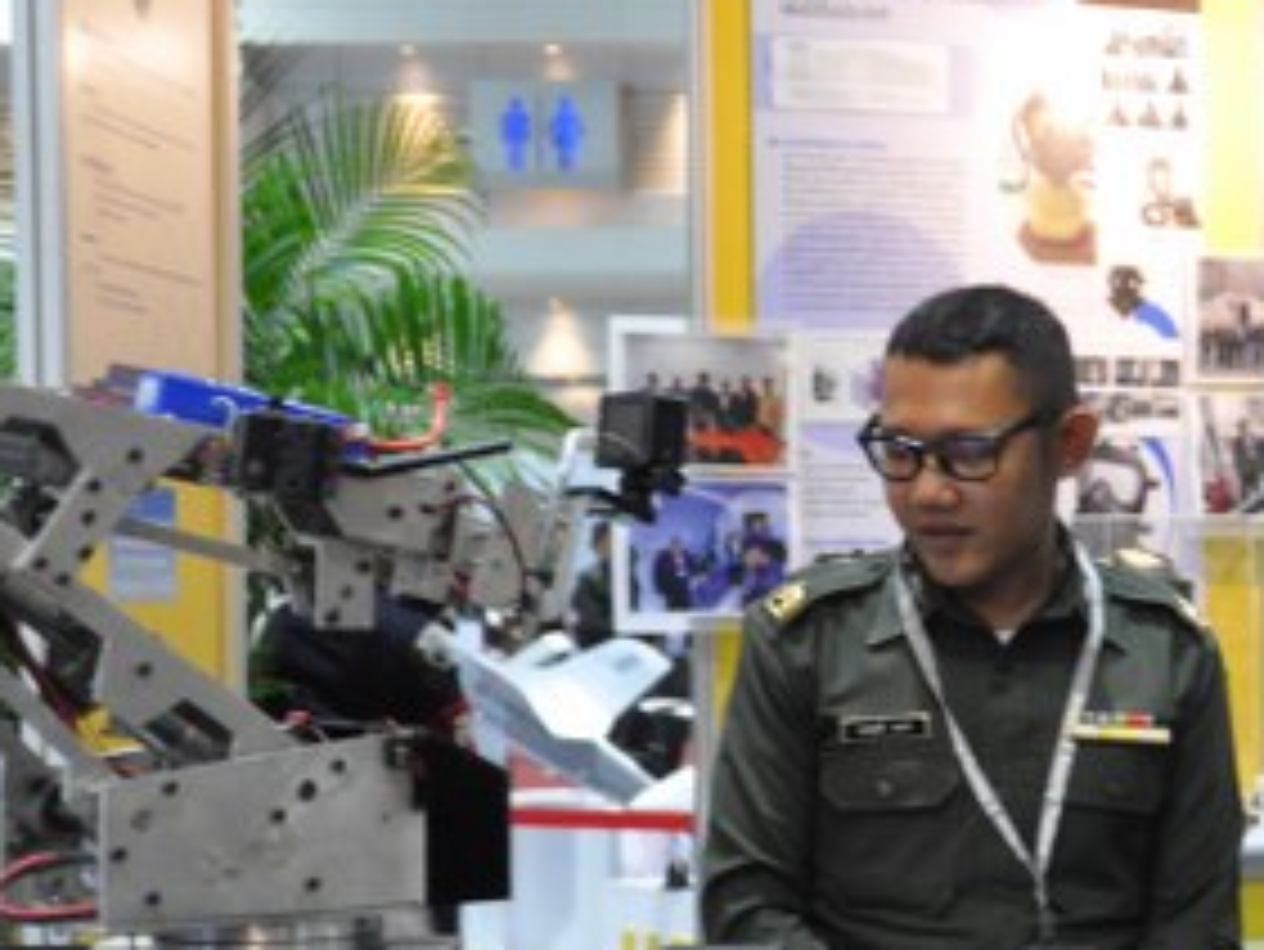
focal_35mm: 105
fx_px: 3836
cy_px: 534
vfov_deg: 14.1
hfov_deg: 18.4
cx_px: 1174
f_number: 4.2
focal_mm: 32
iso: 2200
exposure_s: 1/60
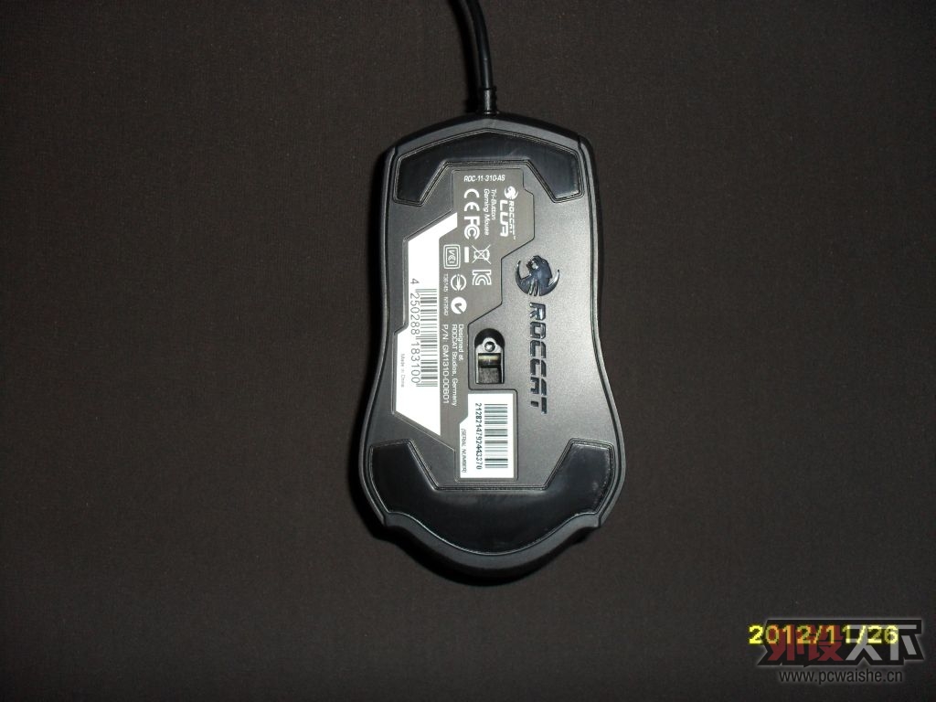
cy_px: 351
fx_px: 946
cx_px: 468
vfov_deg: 40.7
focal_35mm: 35
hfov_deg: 52.6
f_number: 3.2
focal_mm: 6.3
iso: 200
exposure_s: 1/45
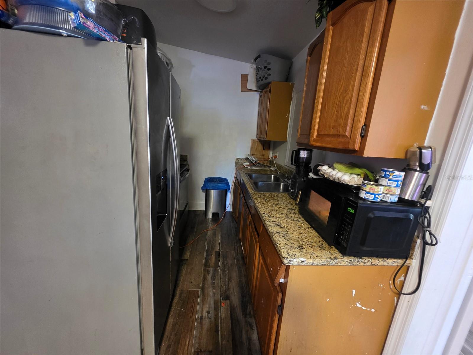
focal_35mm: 13
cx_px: 236
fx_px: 178
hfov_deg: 106.2
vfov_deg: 89.9
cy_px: 178
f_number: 1.9
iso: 800
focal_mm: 2.2
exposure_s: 1/30
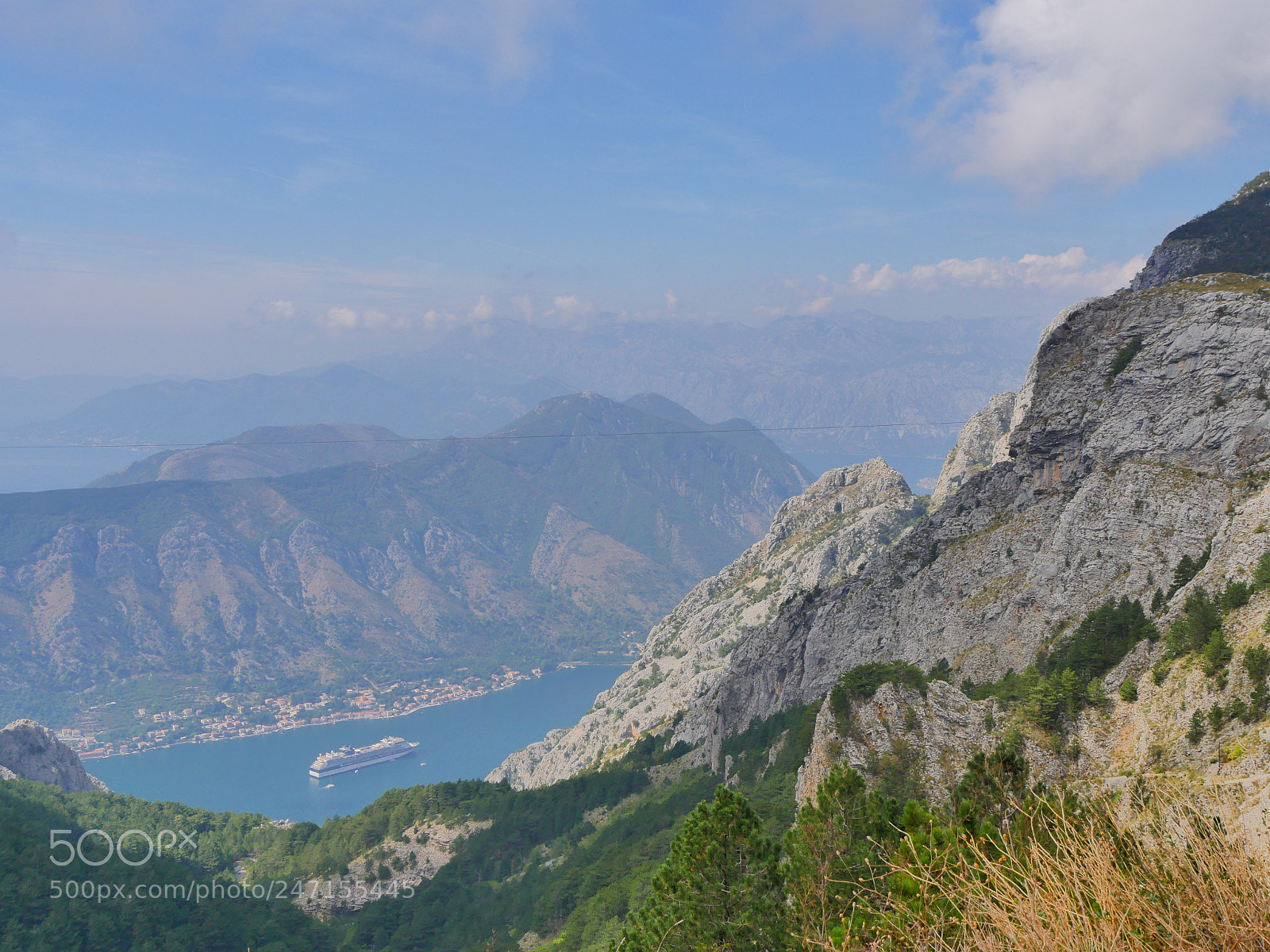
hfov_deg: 49.0
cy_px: 476
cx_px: 635
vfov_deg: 37.7
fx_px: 1394
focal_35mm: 38
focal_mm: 19
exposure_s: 1/500
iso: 800
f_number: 9
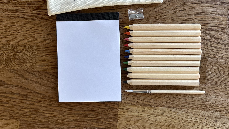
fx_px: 231
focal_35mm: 38
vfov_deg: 30.2
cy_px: 21
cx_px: 123
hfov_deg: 52.7
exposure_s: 1/98
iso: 125
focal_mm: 5.7
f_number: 1.5
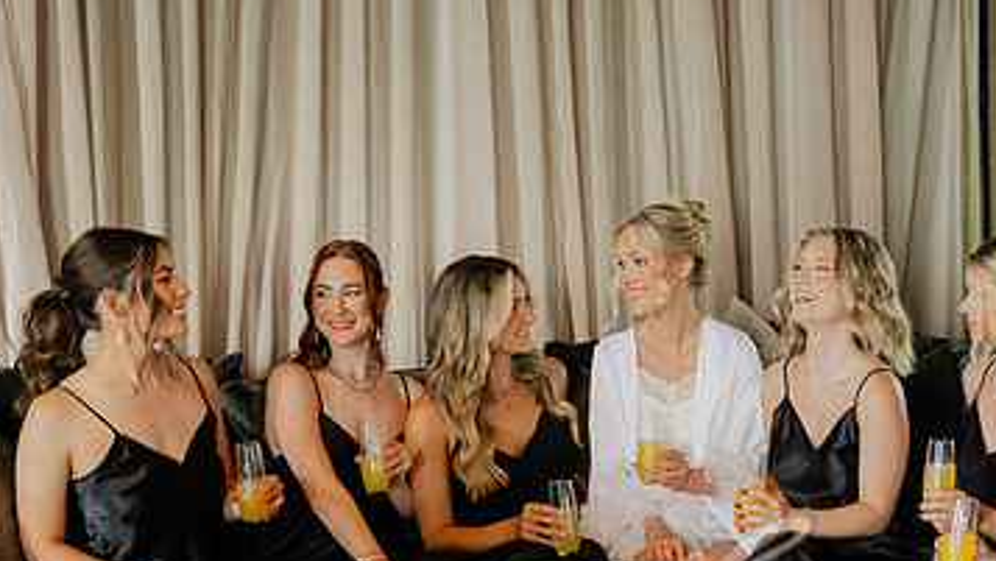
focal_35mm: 68
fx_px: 1796
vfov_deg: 17.7
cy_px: 359
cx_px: 650
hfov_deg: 30.8
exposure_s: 1/80
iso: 1250
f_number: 4
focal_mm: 40
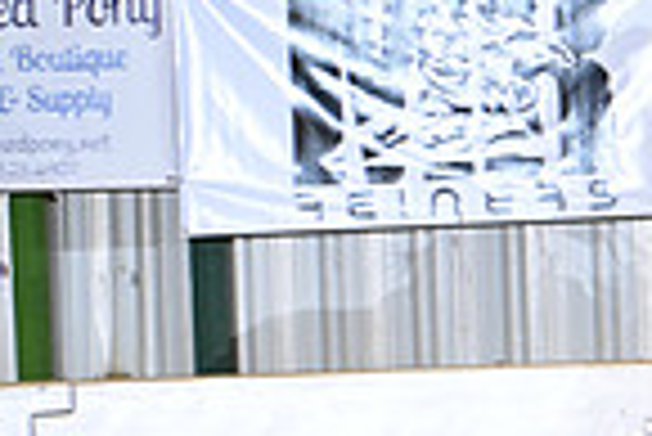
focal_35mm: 798
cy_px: 164
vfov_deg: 1.7
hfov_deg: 2.6
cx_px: 1246
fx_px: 14467
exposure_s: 1/200
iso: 2500
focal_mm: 200
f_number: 4
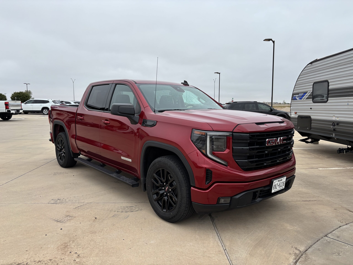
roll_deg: +0.0
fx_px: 265
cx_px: 176
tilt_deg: -5.8
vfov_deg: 53.1
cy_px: 132
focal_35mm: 26
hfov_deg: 67.3
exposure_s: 1/951
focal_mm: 5.96
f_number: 1.6
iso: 50
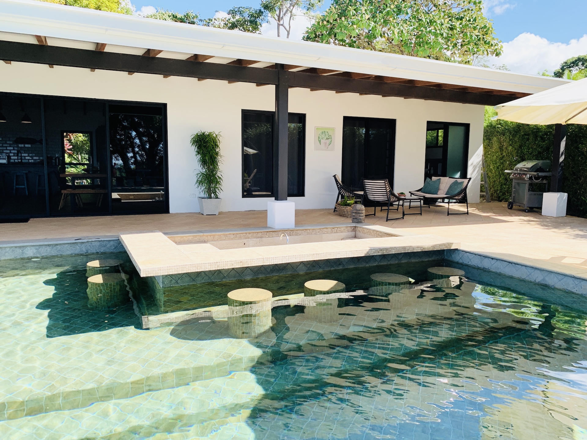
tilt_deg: -5.9
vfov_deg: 53.1
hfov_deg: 67.3
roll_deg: -1.8
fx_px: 441
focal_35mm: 26
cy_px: 220
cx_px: 294
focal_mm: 4.25
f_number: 1.8
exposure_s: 1/616
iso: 25
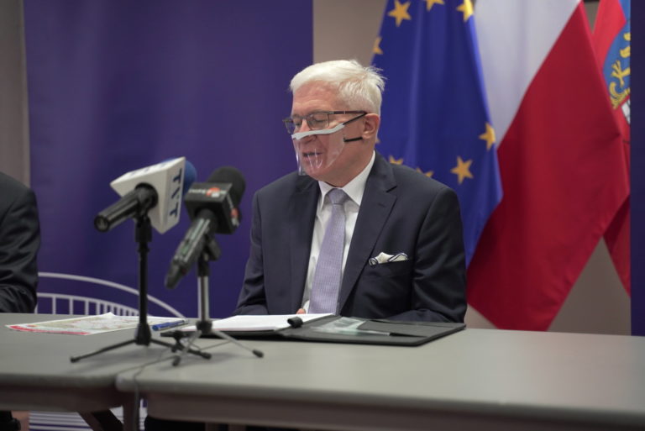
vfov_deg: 18.2
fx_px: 1344
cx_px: 322
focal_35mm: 75
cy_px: 216
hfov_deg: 27.0
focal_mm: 75
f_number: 2.8
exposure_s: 1/100
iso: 1250
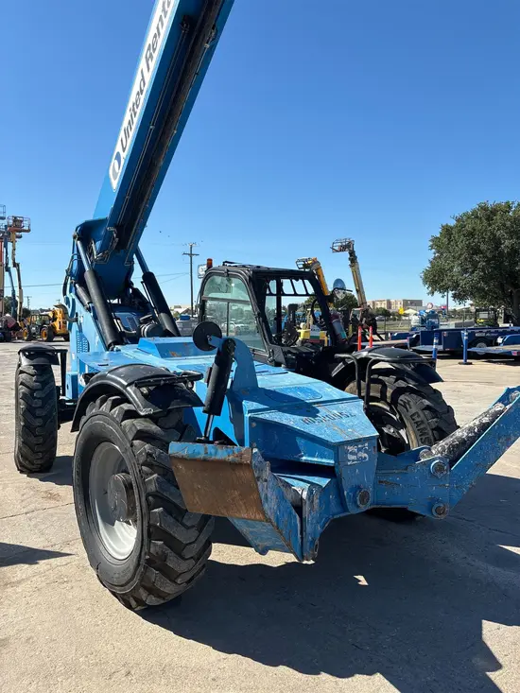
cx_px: 260
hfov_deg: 53.1
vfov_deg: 67.3
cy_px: 346
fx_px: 521
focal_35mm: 26
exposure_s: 1/2710
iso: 50
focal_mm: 5.96
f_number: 1.6
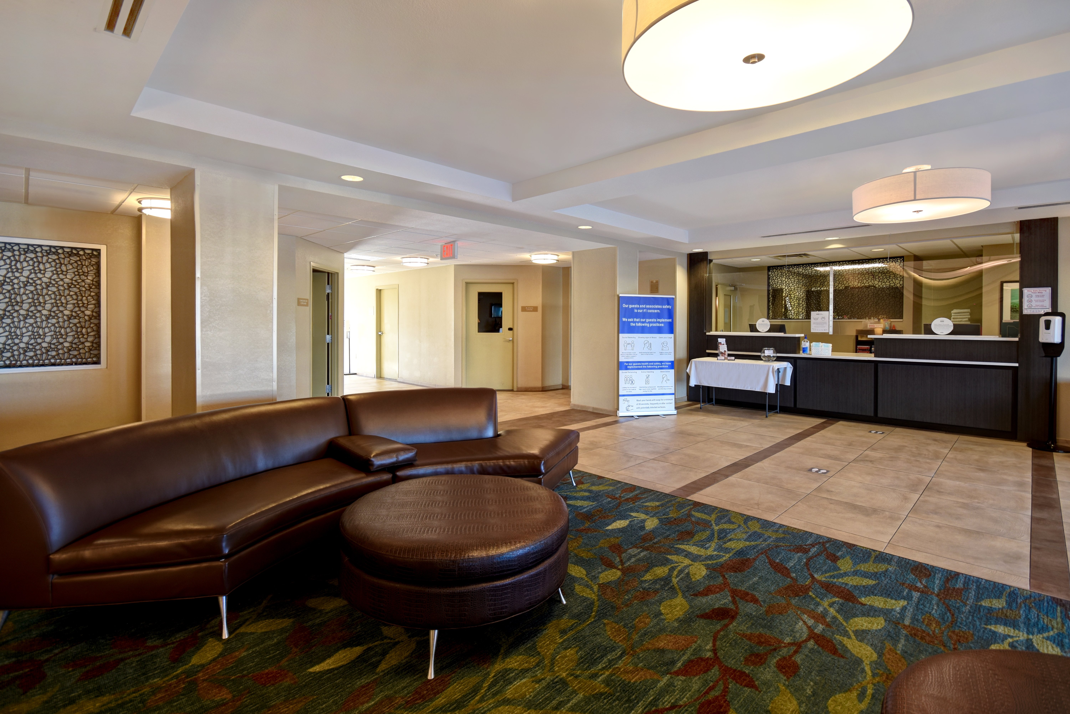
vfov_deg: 72.1
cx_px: 535
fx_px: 490
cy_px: 357
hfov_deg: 95.0
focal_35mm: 16
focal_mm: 11
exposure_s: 1/6
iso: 250
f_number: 7.1
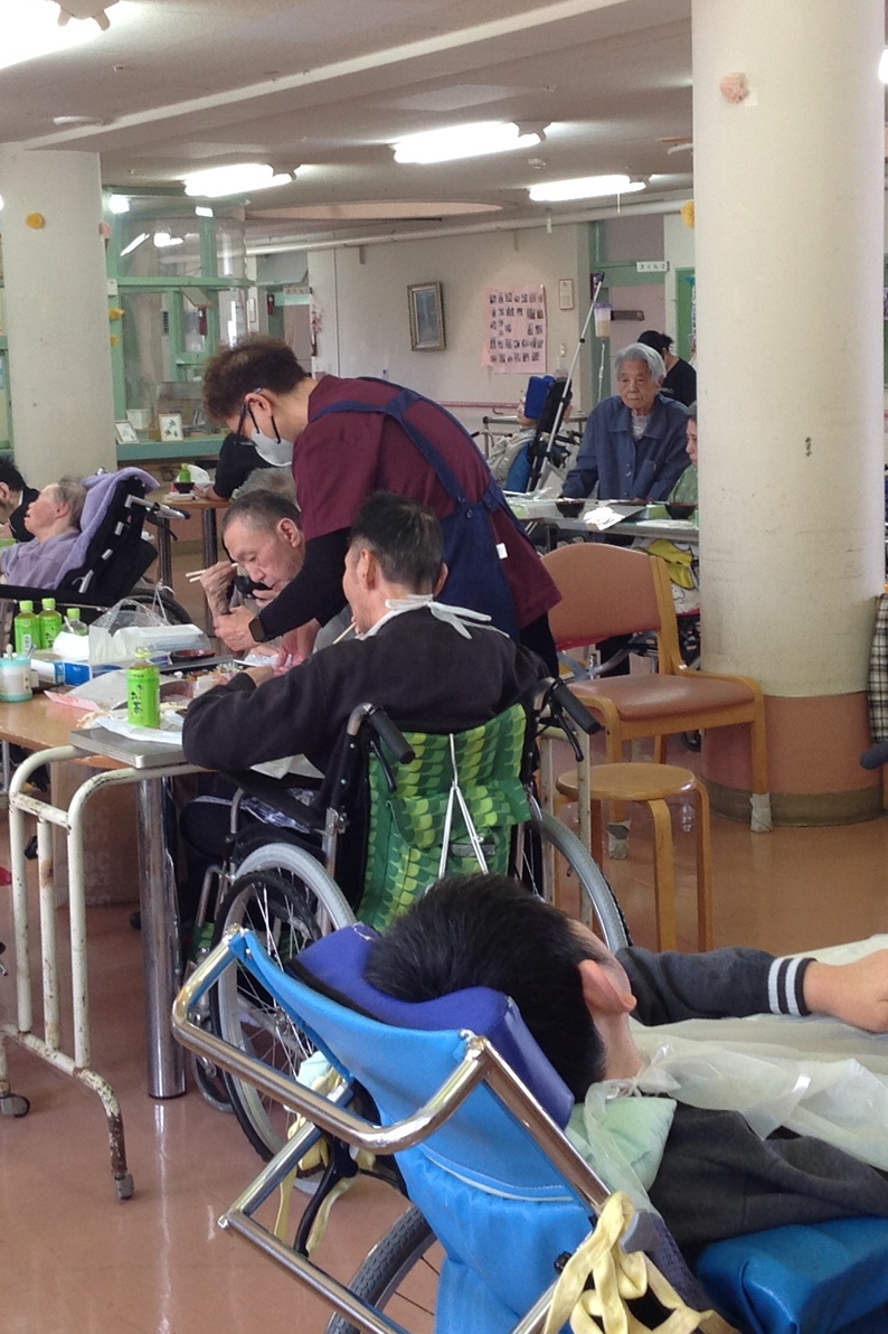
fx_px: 2258
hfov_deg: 22.2
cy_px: 562
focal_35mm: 61
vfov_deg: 32.8
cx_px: 467
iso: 64
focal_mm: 4.28
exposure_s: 1/30
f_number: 2.4
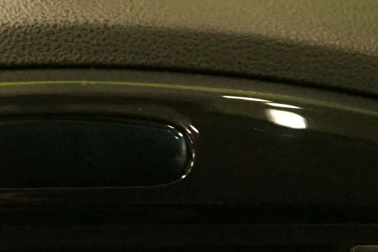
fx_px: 1564
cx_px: 33
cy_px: 257
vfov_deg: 9.1
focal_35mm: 149
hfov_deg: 13.6
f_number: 4
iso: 6400
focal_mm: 33
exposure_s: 1/50
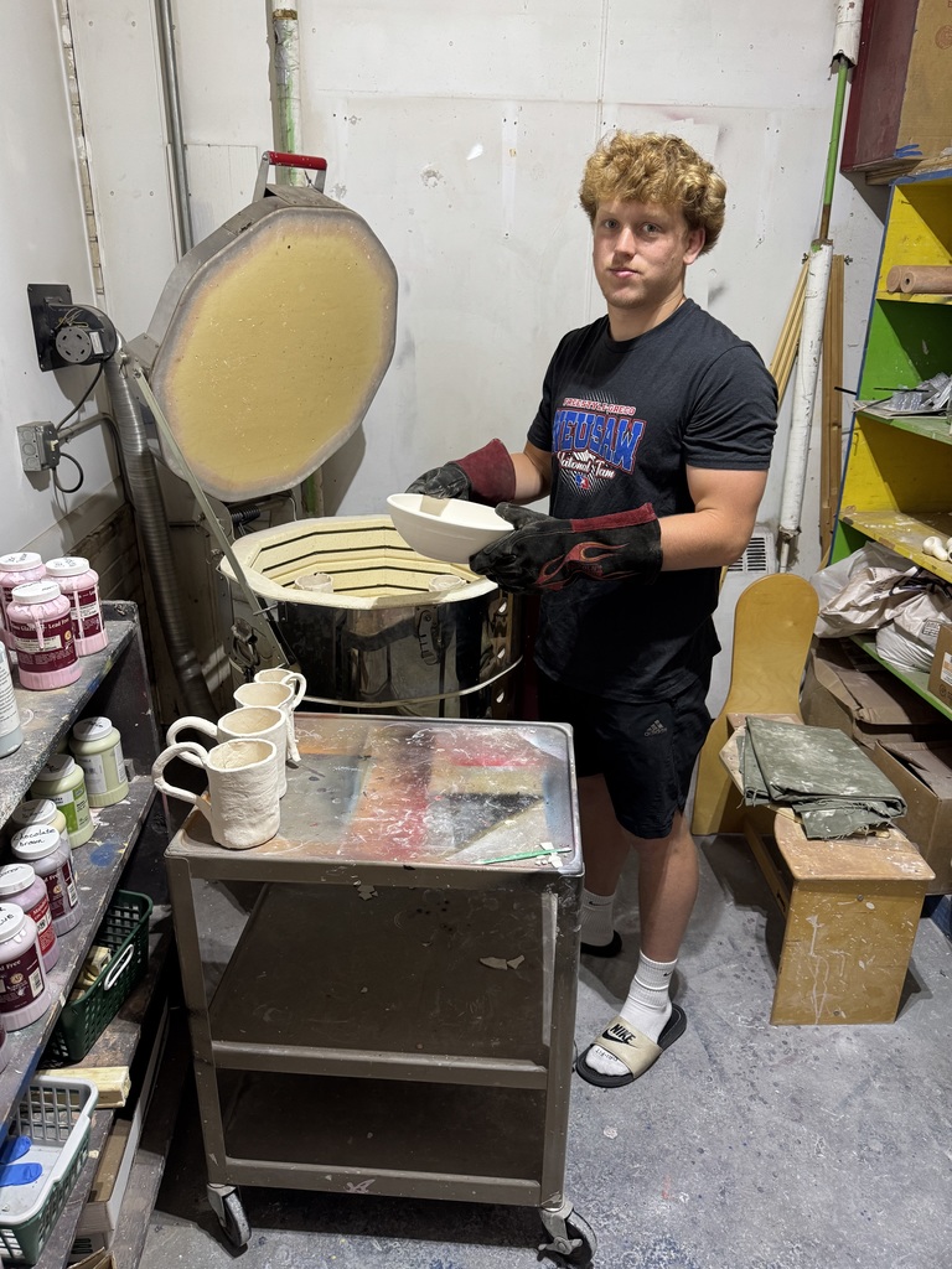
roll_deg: -0.4
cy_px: 634
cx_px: 476
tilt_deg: -21.0
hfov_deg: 56.8
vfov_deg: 71.6
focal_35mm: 24
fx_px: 880
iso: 250
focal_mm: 6.76
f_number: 1.78
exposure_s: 1/60
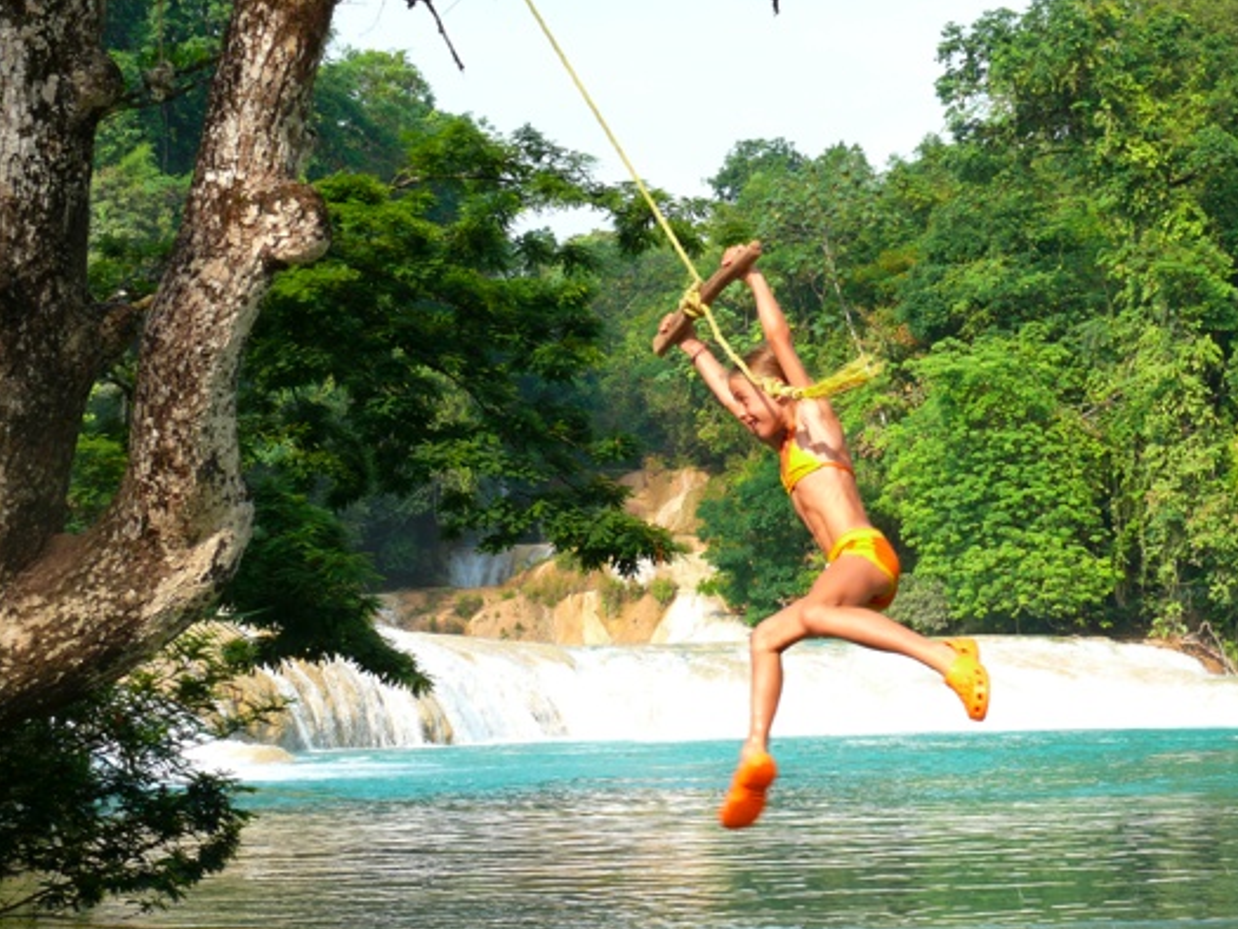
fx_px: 2576
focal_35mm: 72
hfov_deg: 27.0
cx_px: 681
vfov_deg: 20.4
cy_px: 526
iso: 100
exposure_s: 1/125
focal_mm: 13.4
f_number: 5.6
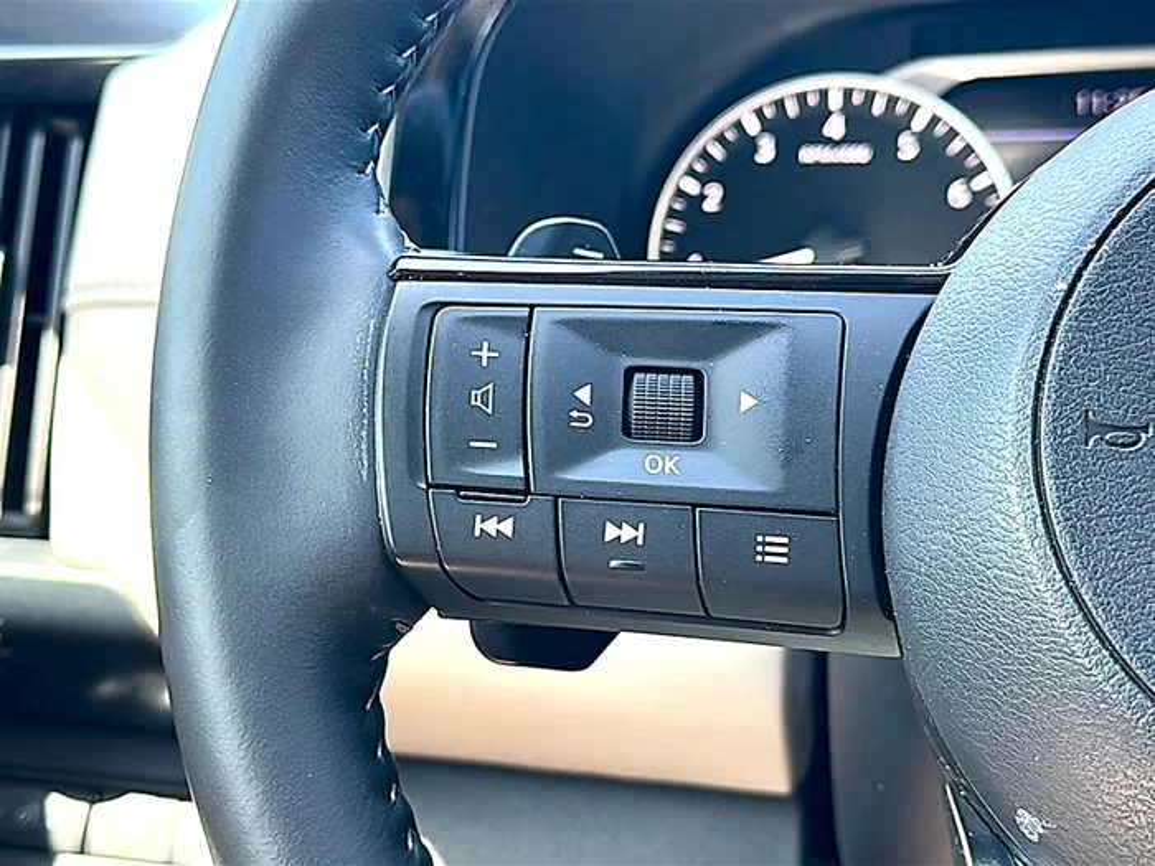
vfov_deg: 30.9
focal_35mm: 47
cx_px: 578
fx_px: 1568
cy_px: 433
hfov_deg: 40.4
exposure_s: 1/108
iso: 100
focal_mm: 6.86
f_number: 1.78
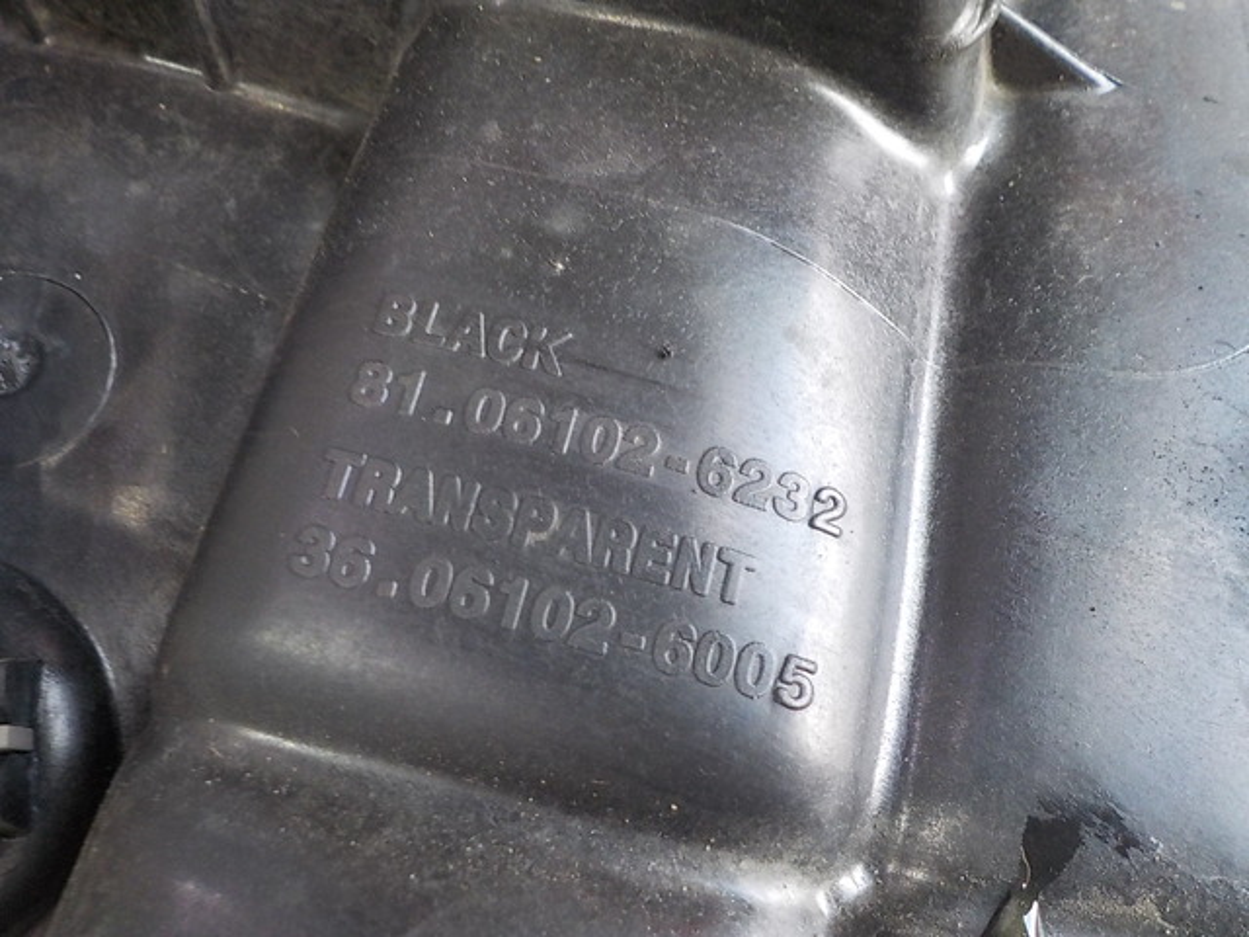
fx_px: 1082
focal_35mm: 30
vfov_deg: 46.8
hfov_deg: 60.0
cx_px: 624
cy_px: 468
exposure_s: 1/30
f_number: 3.3
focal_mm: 4.1
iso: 320
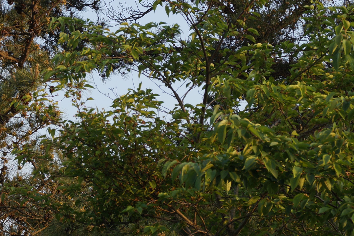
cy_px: 39
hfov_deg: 15.1
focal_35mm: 135
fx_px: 1326
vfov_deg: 10.1
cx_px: 85
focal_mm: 40
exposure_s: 1/125
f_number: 6.3
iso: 100
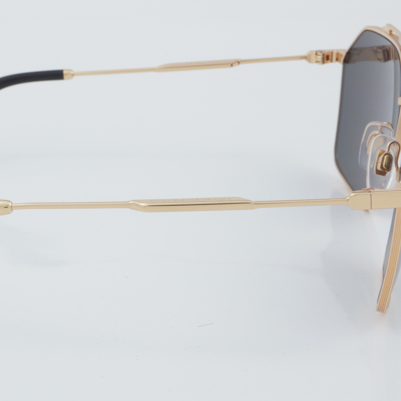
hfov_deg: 16.5
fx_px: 1376
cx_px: 111
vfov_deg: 16.6
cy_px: 185
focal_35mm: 105
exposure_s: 1/4
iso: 100
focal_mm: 50
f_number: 32
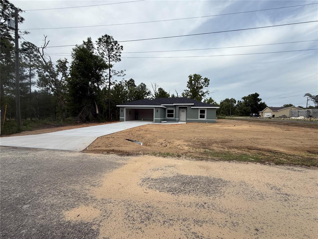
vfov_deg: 85.7
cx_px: 159
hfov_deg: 102.1
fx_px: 129
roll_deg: -0.7
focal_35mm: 14
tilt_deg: -0.9
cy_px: 120
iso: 50
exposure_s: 1/830
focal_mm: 2.22
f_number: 2.2
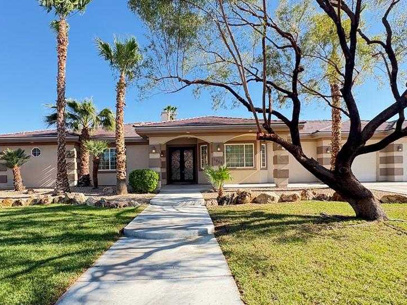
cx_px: 189
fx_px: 235
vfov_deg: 65.7
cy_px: 172
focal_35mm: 20
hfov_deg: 81.6
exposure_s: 1/260
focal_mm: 2.22
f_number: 2.2
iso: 40
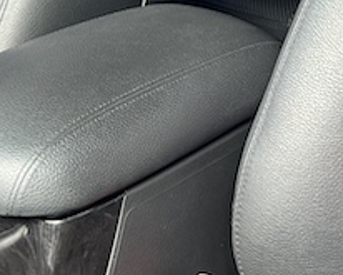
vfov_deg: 12.1
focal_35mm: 123
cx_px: 315
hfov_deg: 15.4
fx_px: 1249
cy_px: -110
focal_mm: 5.7
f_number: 1.5
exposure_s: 1/121
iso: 125
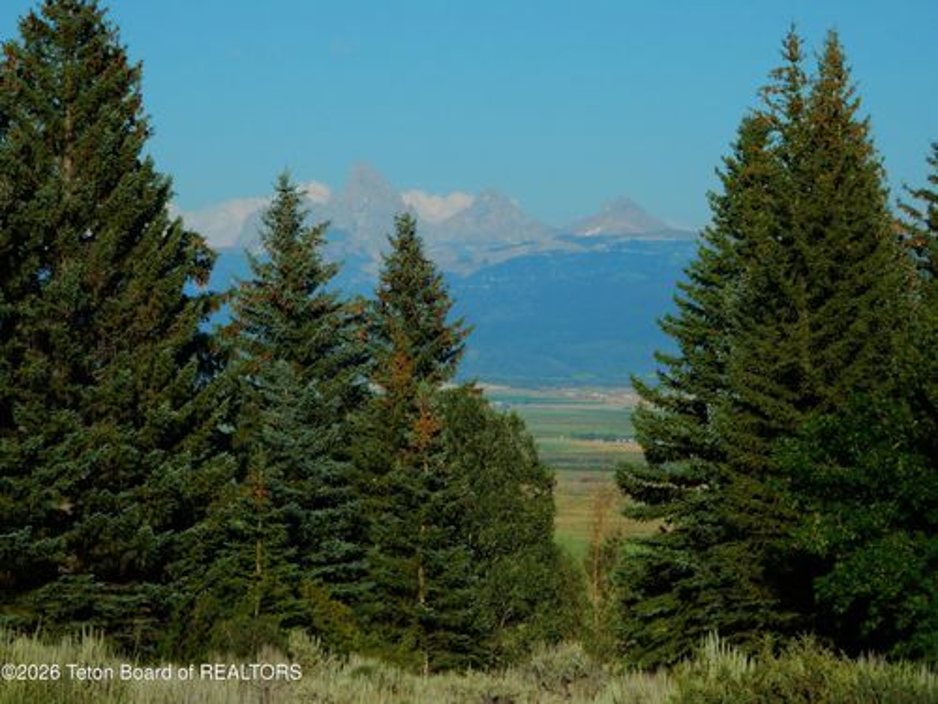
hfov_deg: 14.2
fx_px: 3767
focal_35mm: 139
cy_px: 352
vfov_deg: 10.7
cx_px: 469
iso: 125
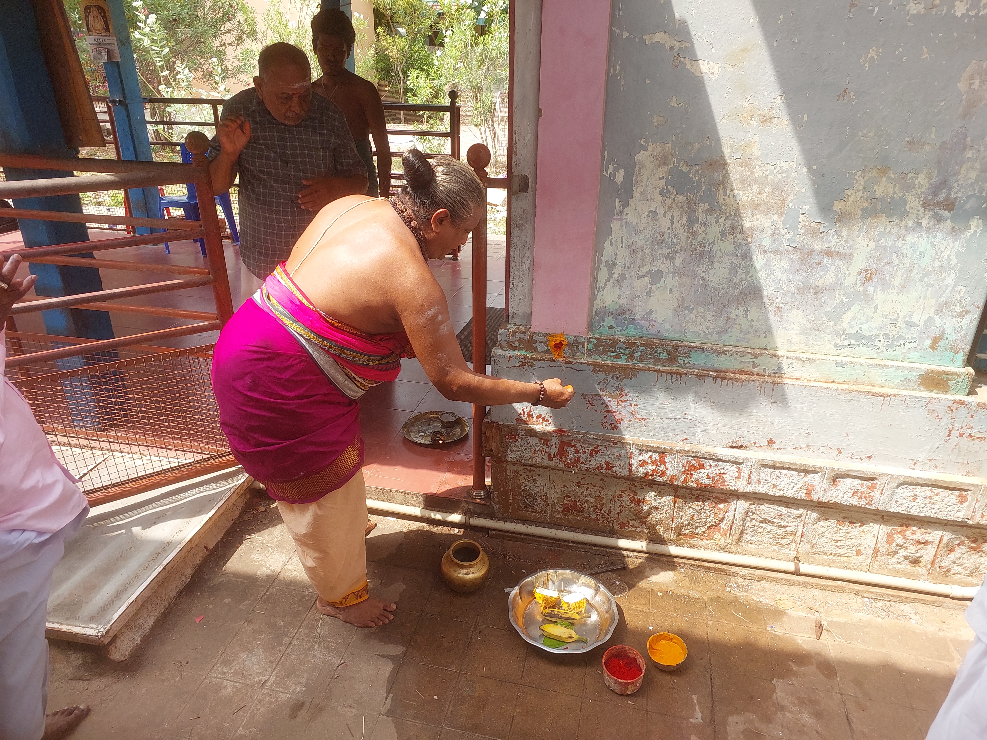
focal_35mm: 23
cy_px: 370
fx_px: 656
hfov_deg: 73.9
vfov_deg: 58.9
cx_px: 494
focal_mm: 5.06
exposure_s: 1/185
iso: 25
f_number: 1.8
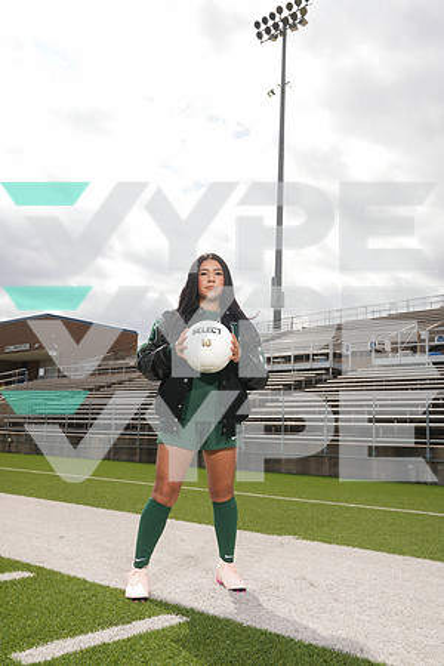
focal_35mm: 33
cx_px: 222
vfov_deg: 57.2
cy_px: 333
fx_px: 610
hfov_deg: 40.0
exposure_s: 1/200
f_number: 9
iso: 125
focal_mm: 33
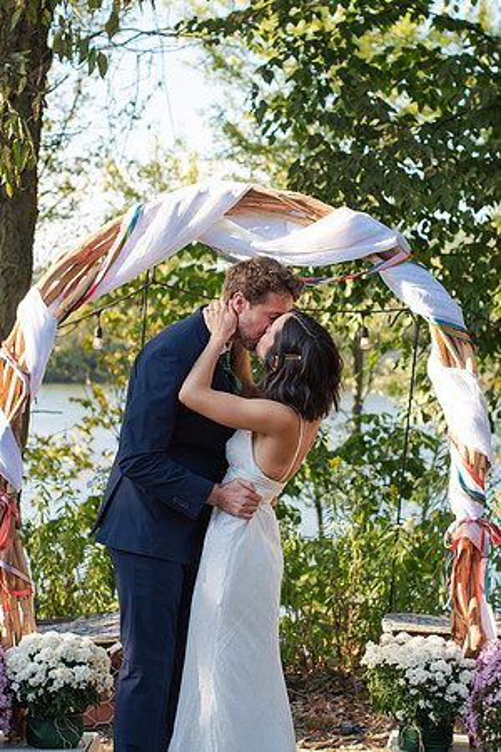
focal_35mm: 75
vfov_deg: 27.0
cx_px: 287
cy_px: 376
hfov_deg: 18.2
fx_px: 1564
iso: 250
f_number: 3.5
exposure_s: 1/800
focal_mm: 50
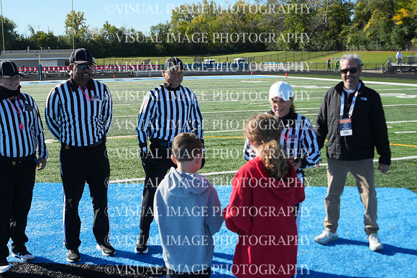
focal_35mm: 42
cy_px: 139
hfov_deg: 46.4
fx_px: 486
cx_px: 208
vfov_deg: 31.9
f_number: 5.6
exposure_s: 1/1600
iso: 400
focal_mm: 28
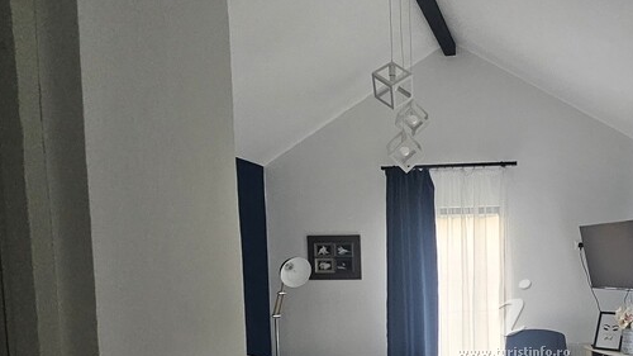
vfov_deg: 38.2
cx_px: 498
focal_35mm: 29
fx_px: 487
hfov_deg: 61.2
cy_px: 300
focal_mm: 1.7
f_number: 2.2
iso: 400
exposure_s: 1/50
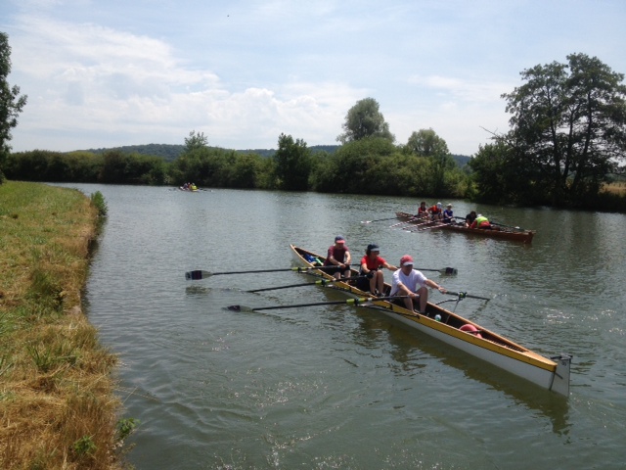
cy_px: 235
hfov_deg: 52.6
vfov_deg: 40.7
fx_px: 633
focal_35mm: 35
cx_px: 313
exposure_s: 1/2762
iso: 50
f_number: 2.4
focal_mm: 4.28
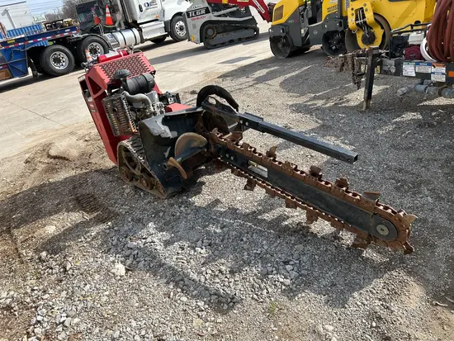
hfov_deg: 67.3
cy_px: 170
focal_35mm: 26
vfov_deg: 53.1
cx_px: 227
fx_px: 341
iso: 50
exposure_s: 1/2083
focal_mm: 5.7
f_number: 1.5
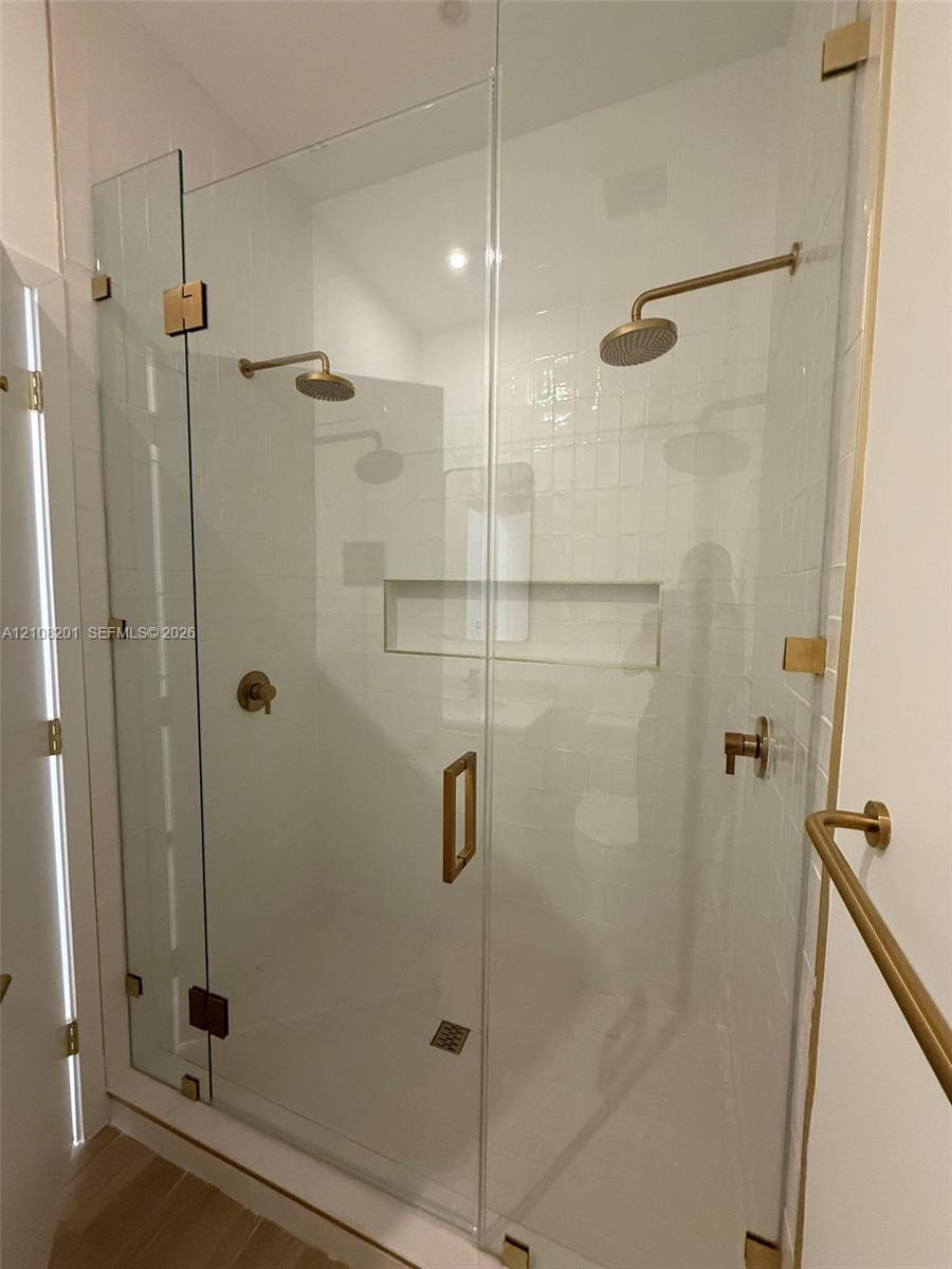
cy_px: 634
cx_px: 476
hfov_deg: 85.7
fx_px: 513
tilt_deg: -4.1
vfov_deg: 102.1
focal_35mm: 14
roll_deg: -1.0
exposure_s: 1/60
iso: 500
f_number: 2.2
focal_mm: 2.22
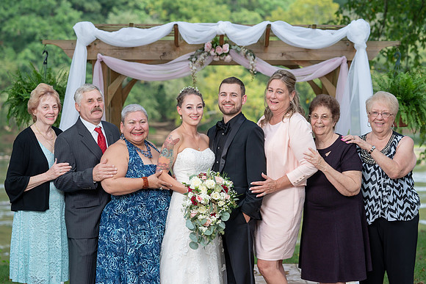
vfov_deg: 13.5
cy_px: 135
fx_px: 1201
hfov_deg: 20.1
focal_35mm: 101
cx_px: 218
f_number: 4
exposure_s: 1/200
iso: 320
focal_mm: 95
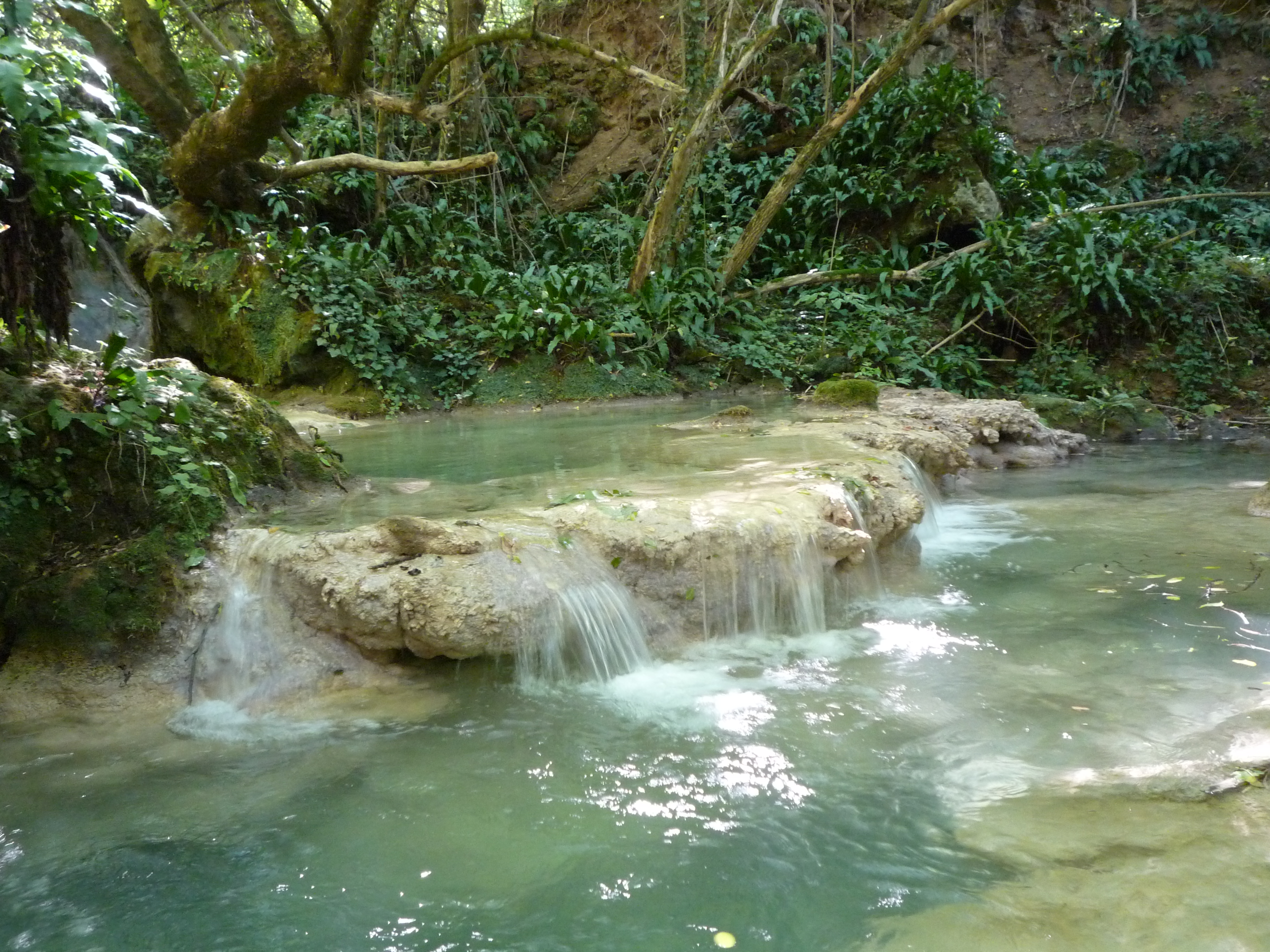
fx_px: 1211
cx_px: 635
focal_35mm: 33
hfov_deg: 55.4
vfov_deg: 42.9
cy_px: 476
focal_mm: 5.8
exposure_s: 1/20
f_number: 3.6
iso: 400
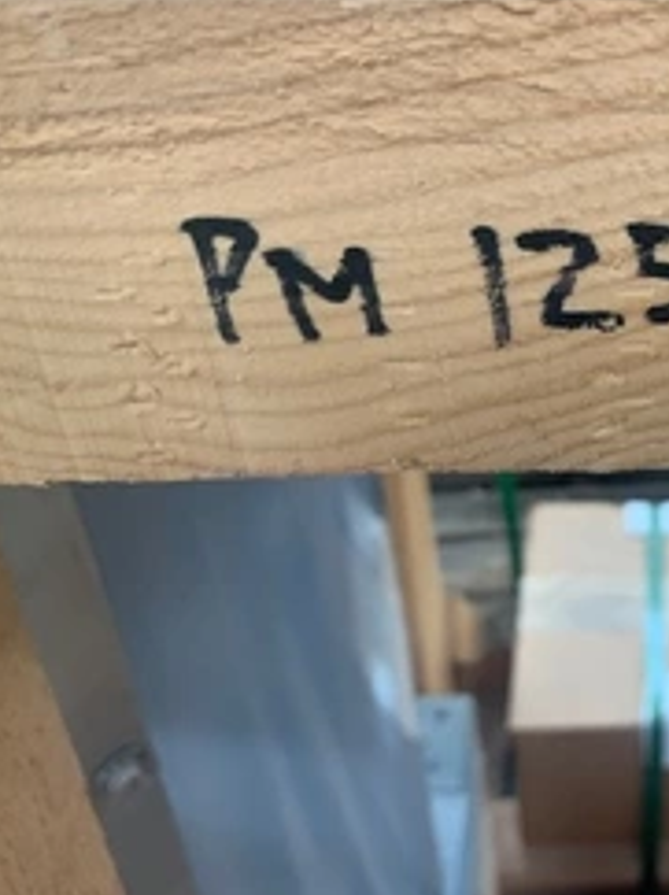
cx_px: 669
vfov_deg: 43.8
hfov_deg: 31.1
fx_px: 1110
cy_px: 385
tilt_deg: -31.3
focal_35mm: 43
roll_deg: +0.5
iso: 100
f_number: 1.8
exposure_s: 1/68
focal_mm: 4.25
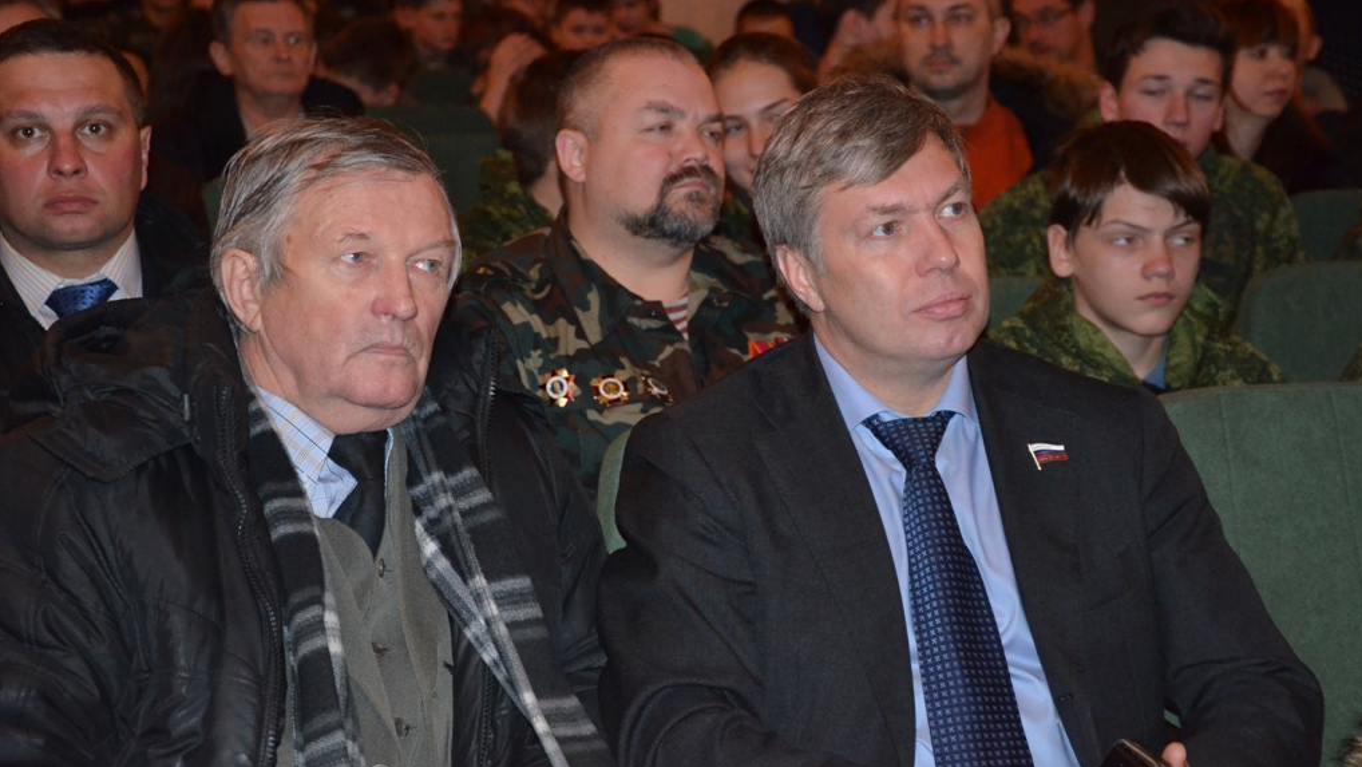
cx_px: 684
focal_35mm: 82
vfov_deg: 14.7
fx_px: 2962
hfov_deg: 25.9
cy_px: 325
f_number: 5
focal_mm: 52
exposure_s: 1/60
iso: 3200
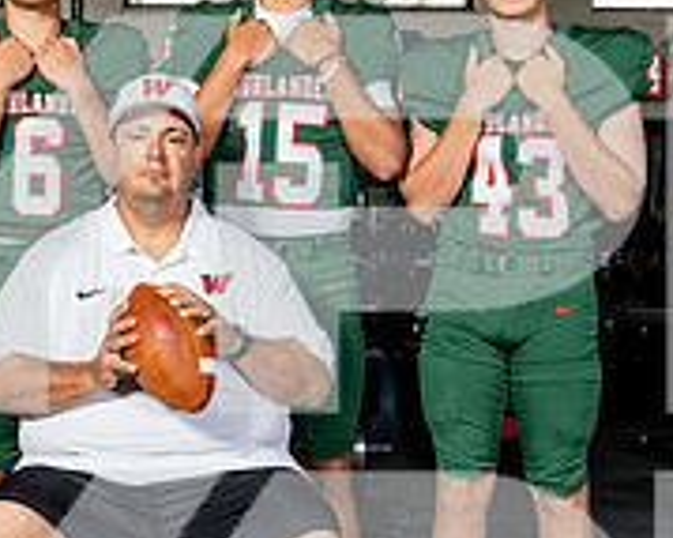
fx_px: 1513
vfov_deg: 20.1
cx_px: 143
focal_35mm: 76
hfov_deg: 24.7
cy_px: 216
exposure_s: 1/250
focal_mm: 25
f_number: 8
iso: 640
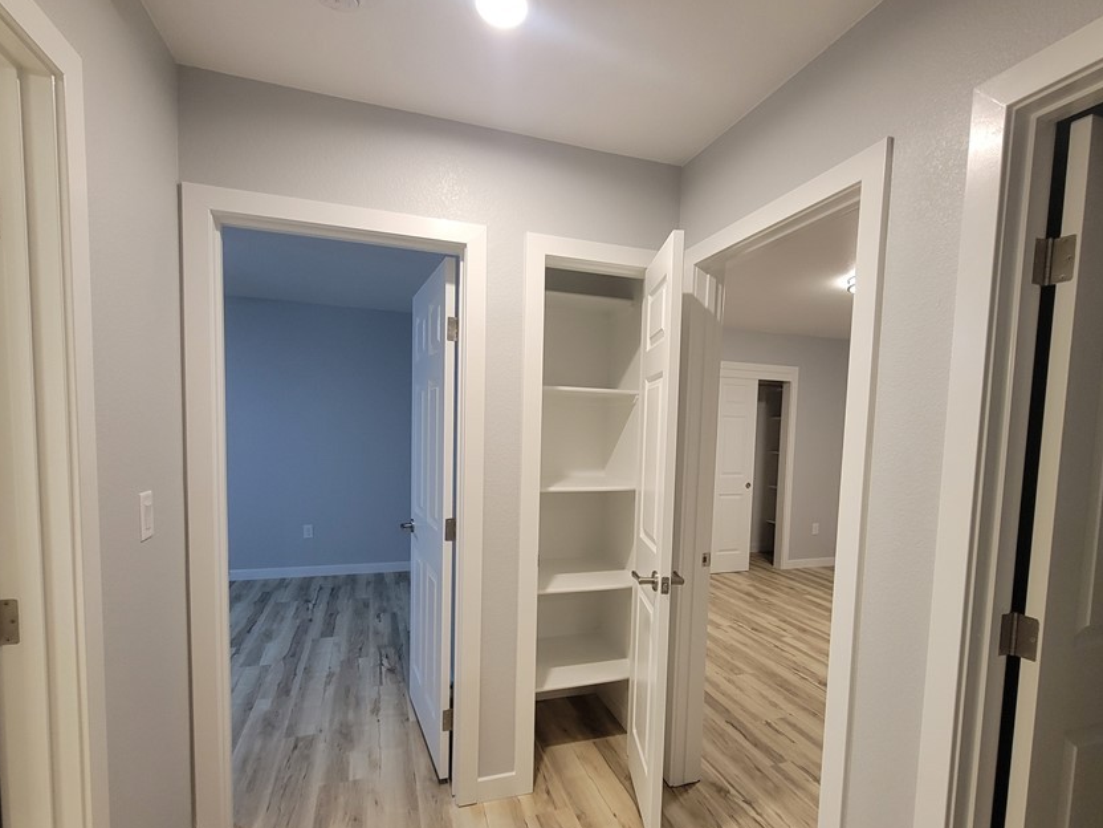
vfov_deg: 77.6
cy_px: 475
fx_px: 510
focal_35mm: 16
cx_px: 575
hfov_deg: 94.4
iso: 250
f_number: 2.2
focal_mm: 2.2
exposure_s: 1/60
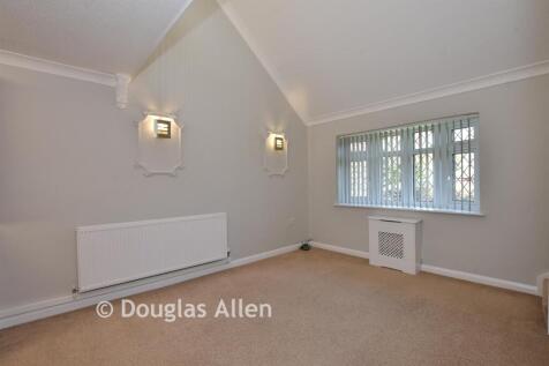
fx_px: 244
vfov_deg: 73.7
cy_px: 183
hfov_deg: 96.8
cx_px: 274
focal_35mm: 16
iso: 160
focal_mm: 11
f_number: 8
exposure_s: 1/13
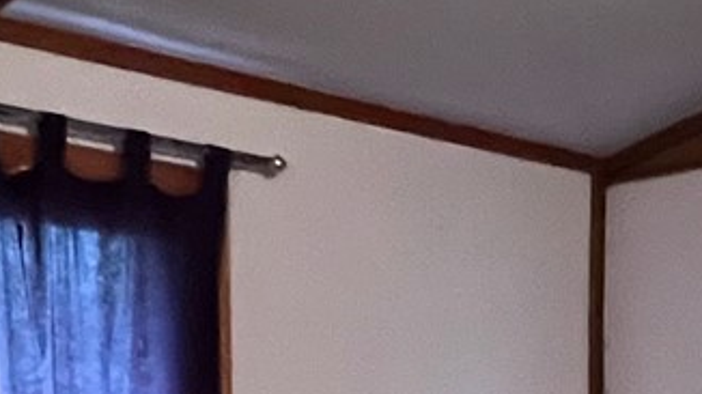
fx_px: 1656
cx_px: 685
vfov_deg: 12.6
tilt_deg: -3.8
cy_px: 650
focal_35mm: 89
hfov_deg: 23.1
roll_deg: -0.5
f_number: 1.8
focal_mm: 1.57
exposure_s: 1/60
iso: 800
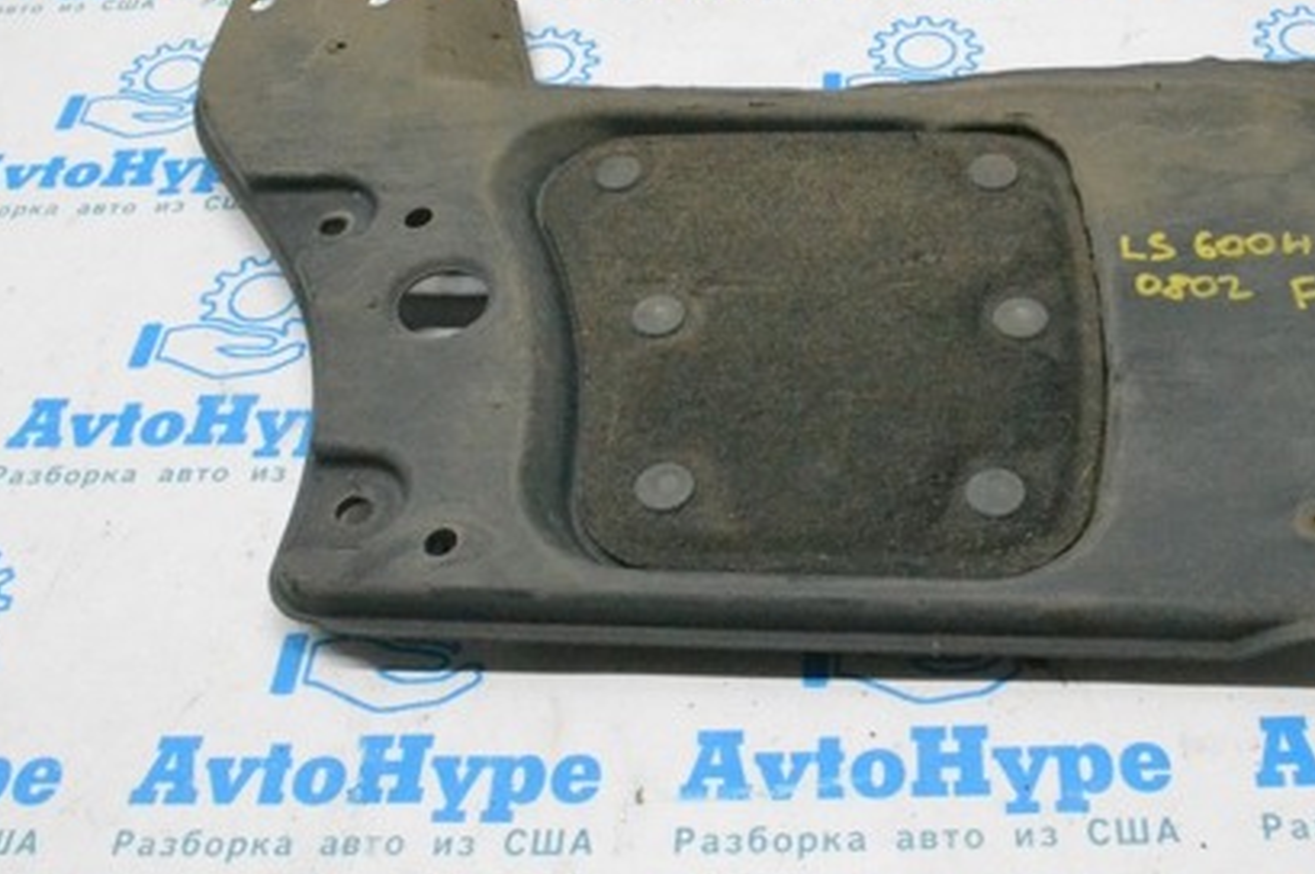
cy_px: 276
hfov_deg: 41.5
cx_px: 852
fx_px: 1715
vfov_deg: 28.4
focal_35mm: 47
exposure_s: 1/160
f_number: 13
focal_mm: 20
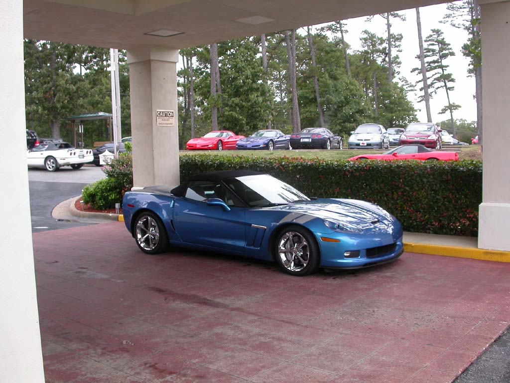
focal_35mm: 38
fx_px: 560
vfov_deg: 37.7
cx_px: 255
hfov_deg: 49.0
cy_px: 192
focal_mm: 7.85
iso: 100
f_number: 3.3
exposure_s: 1/85.8
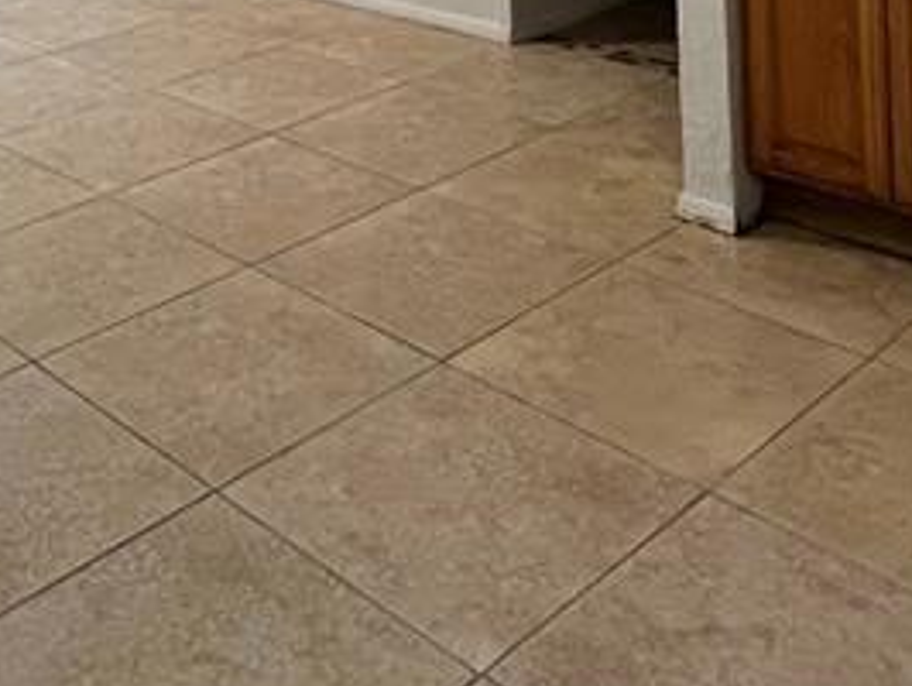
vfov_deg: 23.0
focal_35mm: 50
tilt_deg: -0.3
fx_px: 1318
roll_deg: +3.4
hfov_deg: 37.3
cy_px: -374
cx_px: 243
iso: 125
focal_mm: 1.57
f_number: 1.8
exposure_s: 1/60
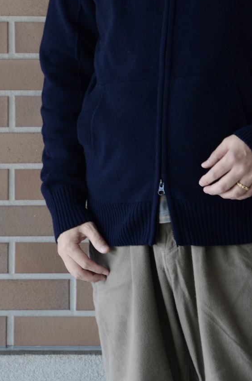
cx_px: 180
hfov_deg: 3.8
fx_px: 3812
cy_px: 139
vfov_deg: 5.7
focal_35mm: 362
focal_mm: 135
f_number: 6.3
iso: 400
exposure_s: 1/100
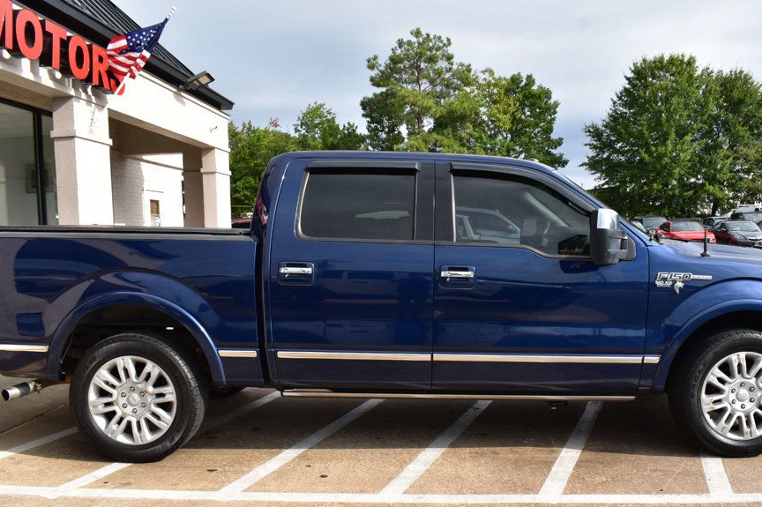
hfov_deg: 58.6
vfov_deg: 41.0
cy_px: 288
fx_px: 677
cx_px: 426
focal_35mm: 32
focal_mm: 18
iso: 400
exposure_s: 1/500
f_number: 11
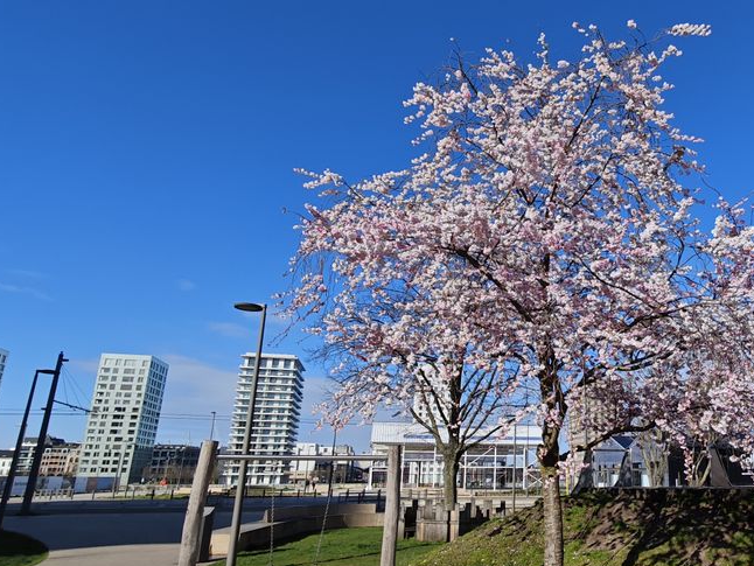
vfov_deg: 52.9
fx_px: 567
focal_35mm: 26
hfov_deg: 63.0
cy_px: 320
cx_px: 573
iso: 50
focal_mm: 2.16
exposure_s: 1/669
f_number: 2.2
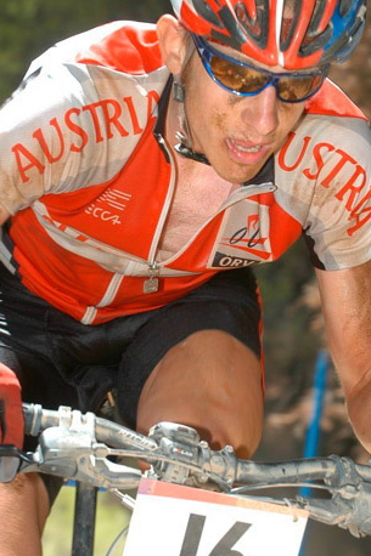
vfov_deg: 11.0
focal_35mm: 187
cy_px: 285
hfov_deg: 7.4
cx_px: 177
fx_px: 2887
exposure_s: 1/180
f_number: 5
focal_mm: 95
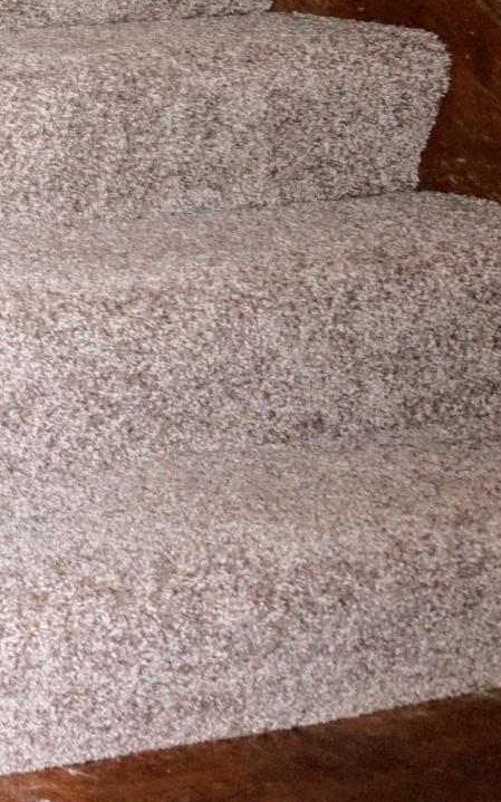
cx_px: -986
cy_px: -157
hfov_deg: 9.8
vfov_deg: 19.3
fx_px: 2230
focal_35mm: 102
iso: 500
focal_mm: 16
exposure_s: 1/160
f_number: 4
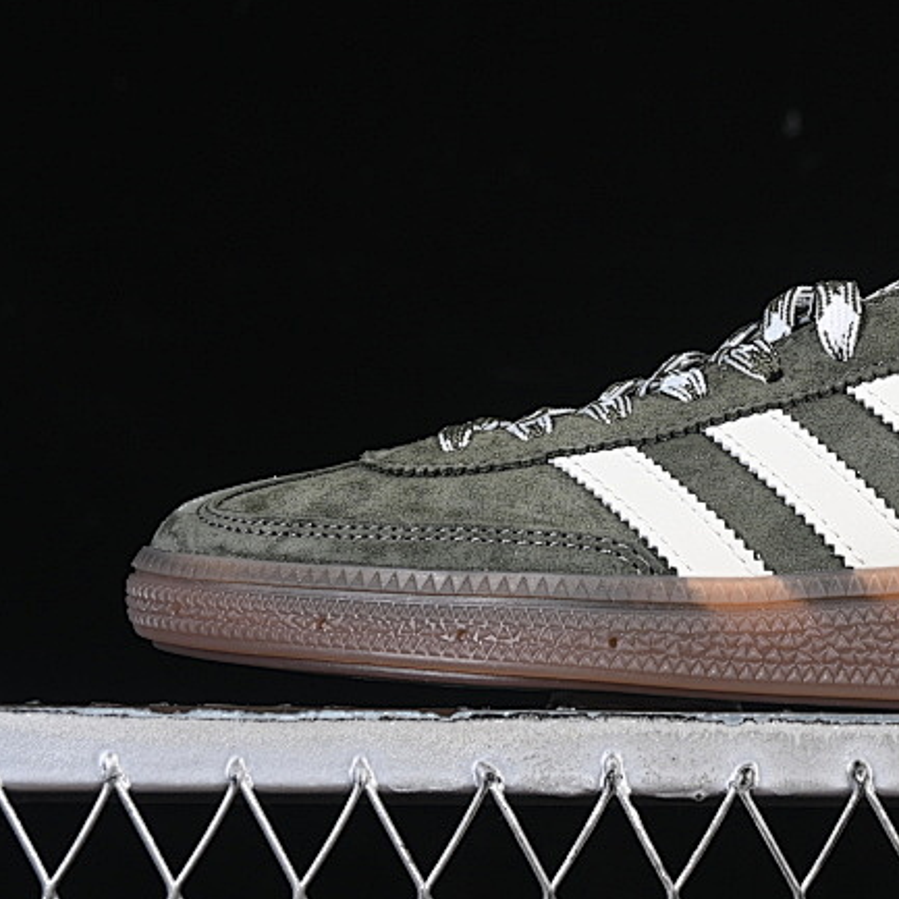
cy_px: 251
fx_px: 4672
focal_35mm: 159
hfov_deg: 10.9
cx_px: 847
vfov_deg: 11.0
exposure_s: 1/80
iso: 160
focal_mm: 50
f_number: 7.1
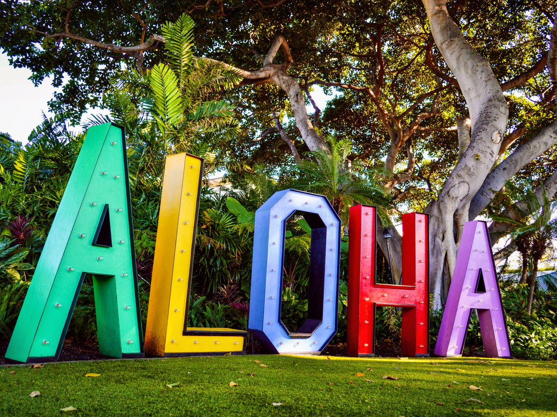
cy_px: 208
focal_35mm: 30
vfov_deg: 46.8
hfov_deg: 60.0
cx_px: 270
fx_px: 483
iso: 400
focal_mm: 18
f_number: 3.5
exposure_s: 1/400
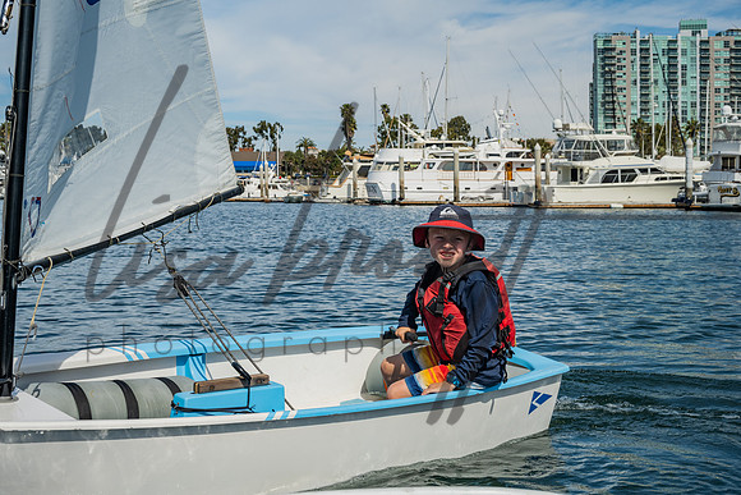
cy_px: 248
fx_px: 988
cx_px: 370
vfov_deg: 28.1
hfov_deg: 41.1
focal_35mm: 48
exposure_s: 1/400
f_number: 10
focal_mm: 48
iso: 250
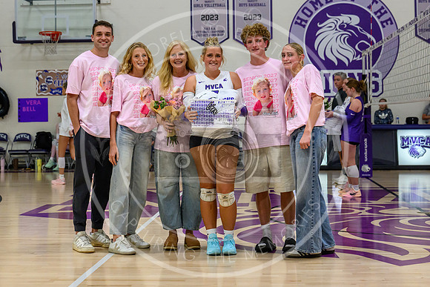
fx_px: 761
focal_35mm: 64
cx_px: 206
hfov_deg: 31.5
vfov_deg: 21.3
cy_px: 108
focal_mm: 50
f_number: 3.5
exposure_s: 1/640
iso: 4500
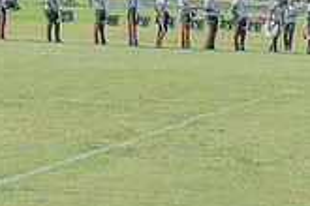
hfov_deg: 9.4
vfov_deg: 6.3
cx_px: 173
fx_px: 1877
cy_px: -34
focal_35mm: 218
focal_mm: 62
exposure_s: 1/320
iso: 100
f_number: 4
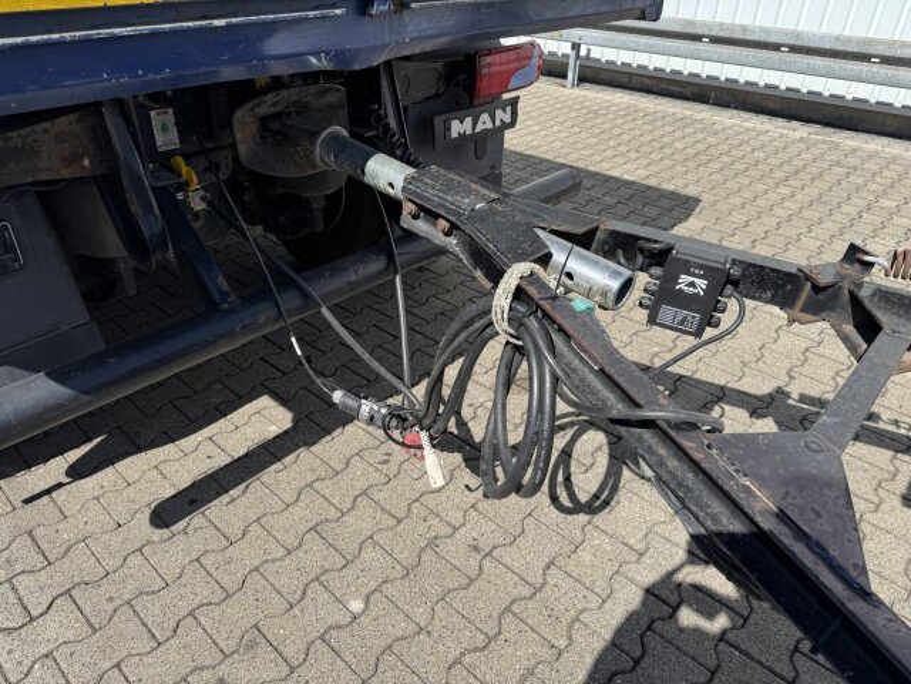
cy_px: 342
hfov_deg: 71.6
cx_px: 456
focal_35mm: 24
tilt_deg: -36.4
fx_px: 632
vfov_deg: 56.8
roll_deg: -1.7
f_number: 1.78
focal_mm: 6.76
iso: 80
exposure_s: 1/3413
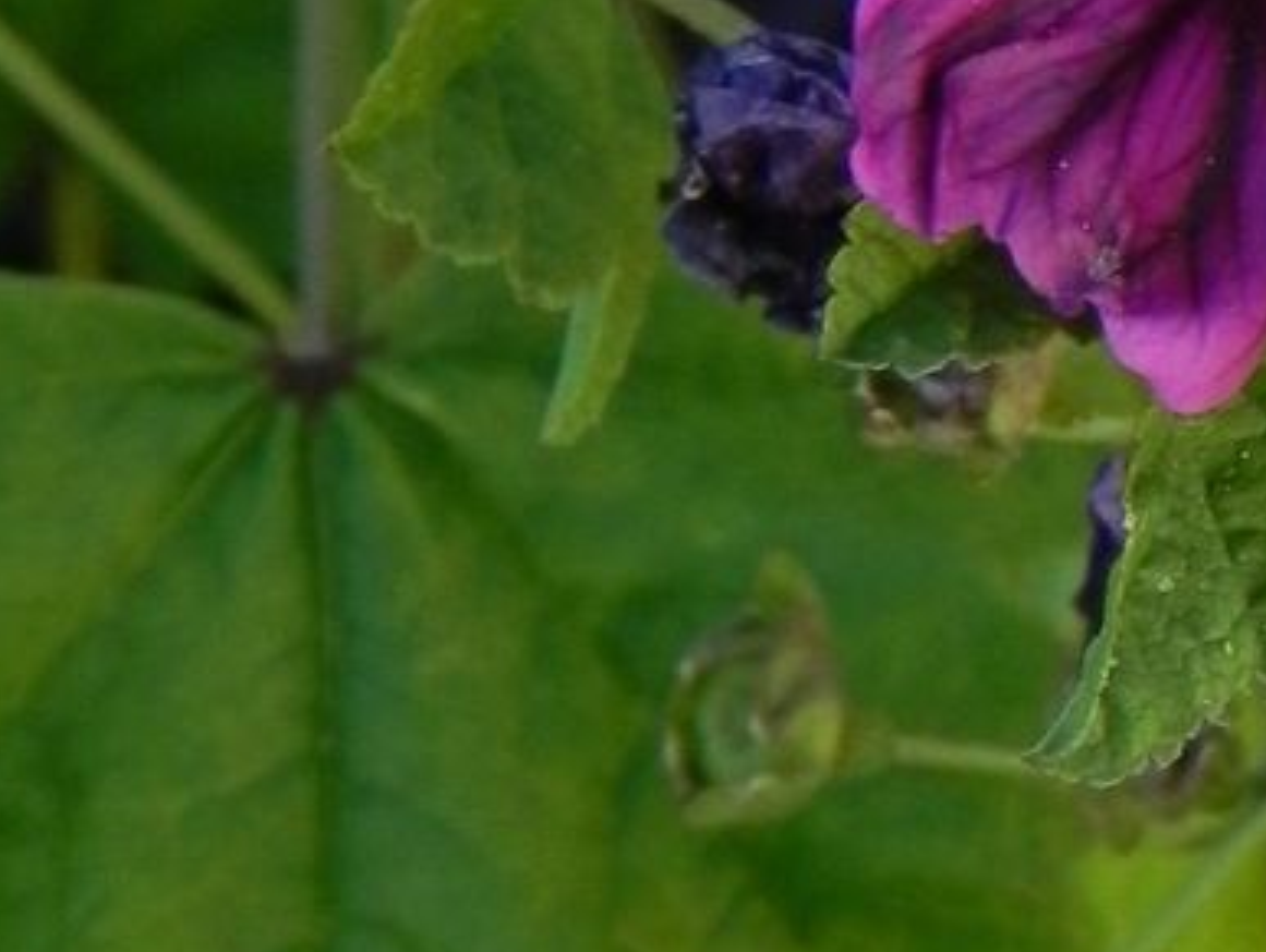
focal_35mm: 445
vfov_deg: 3.3
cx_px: 1606
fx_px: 16290
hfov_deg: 4.4
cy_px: -111
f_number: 5
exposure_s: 1/100
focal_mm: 28.8
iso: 160
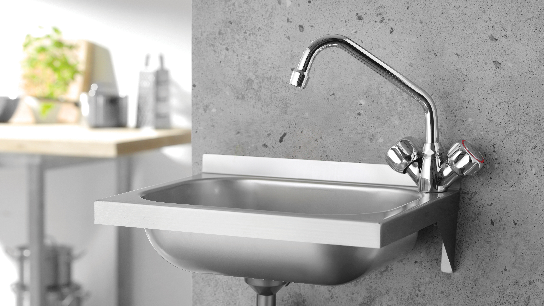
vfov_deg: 12.1
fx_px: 1442
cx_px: 272
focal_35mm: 100
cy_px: 144
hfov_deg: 21.4
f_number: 5.6
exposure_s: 1/100
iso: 100
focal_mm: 95
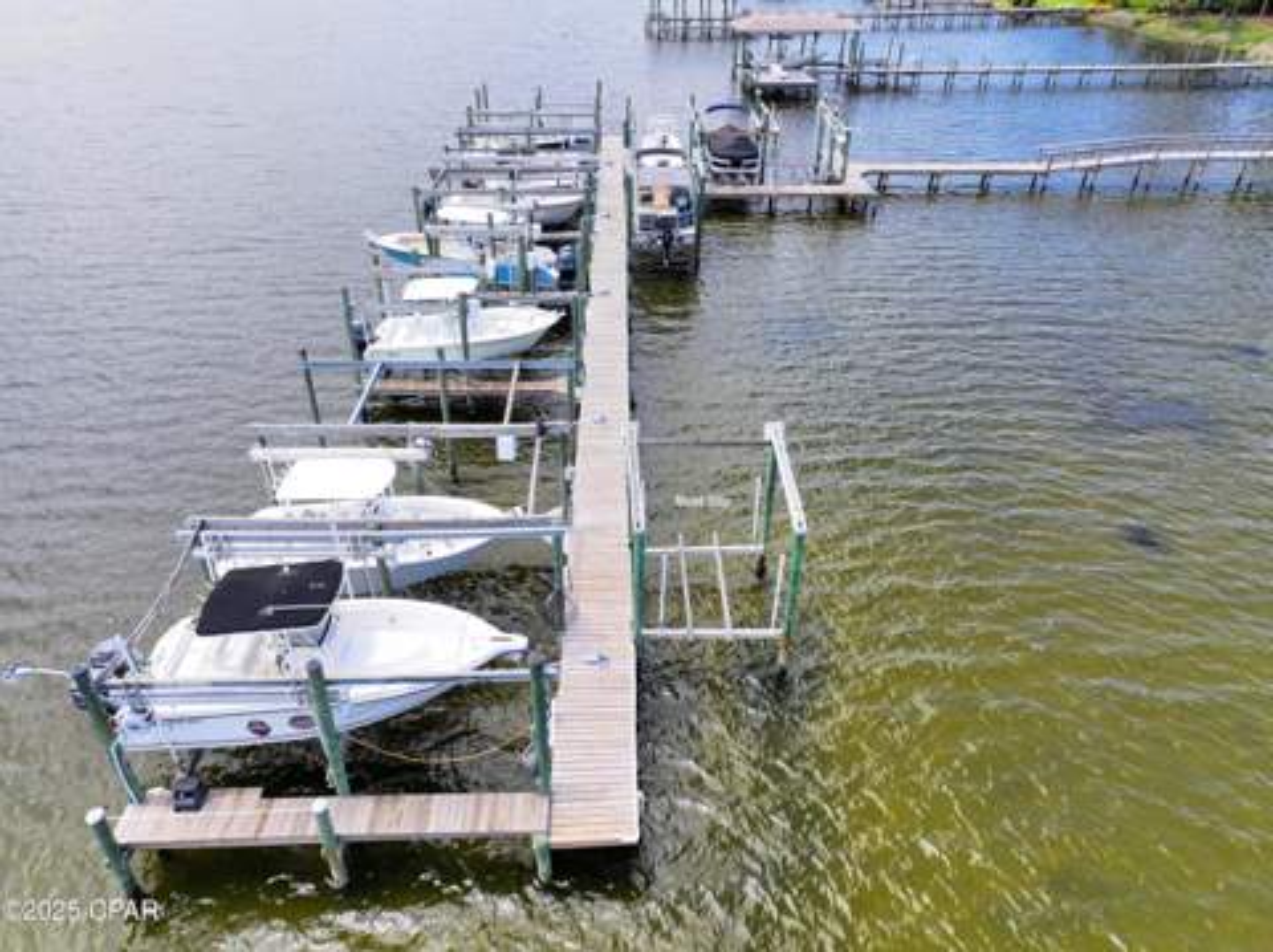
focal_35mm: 24
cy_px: 476
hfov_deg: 71.7
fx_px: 882
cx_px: 636
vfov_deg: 56.7
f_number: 2.8
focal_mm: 12.29
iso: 320
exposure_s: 1/1600
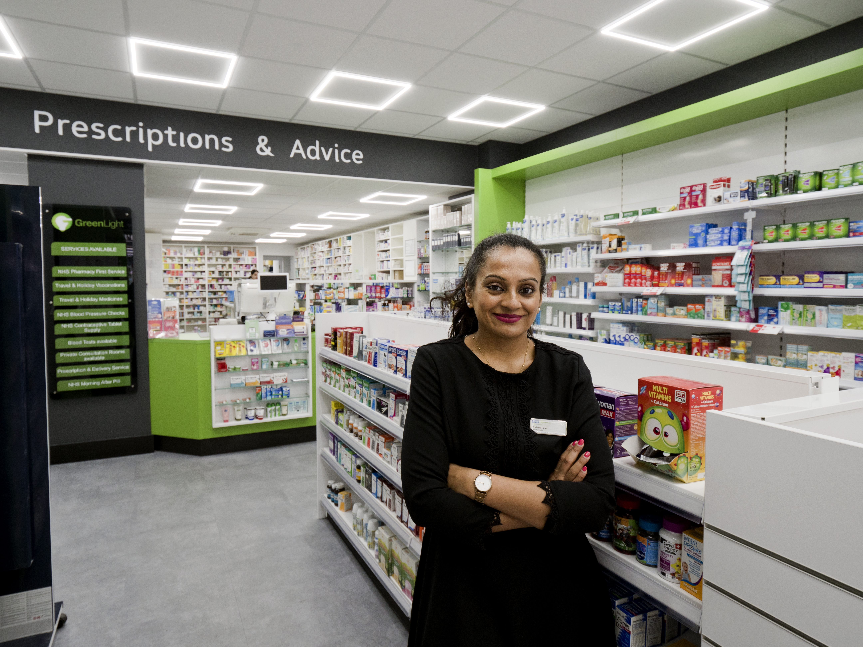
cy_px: 324
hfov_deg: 76.4
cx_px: 432
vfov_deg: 61.1
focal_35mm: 22
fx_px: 548
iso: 400
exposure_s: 1/80
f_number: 4.5
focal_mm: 11
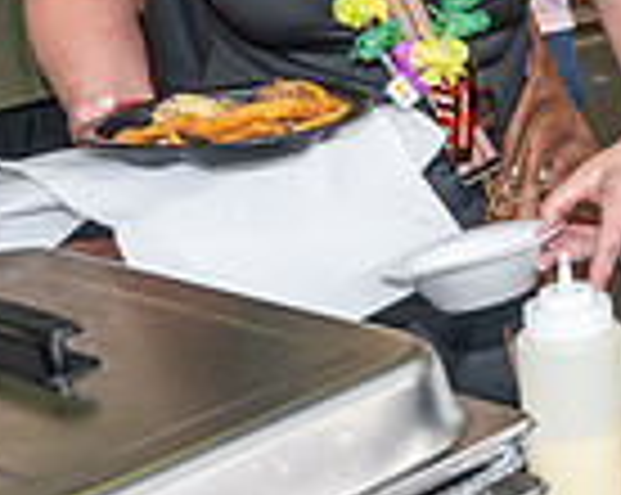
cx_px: 1017
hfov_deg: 17.5
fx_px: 1744
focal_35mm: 95
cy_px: 119
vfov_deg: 16.1
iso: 280
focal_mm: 24
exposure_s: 1/125
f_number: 3.5
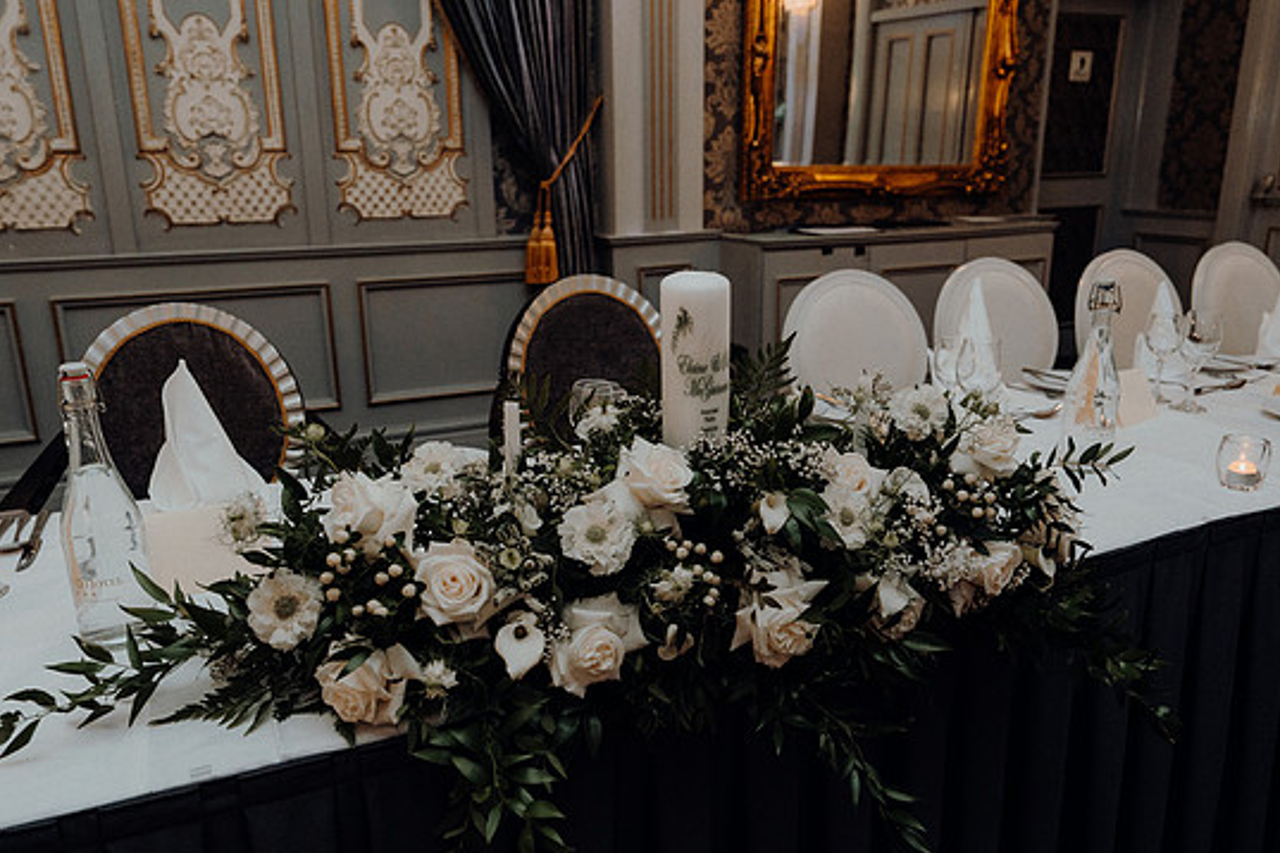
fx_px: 960
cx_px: 634
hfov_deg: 67.4
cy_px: 442
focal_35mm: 27
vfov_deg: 47.9
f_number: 3.5
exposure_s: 1/160
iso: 2500
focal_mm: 25
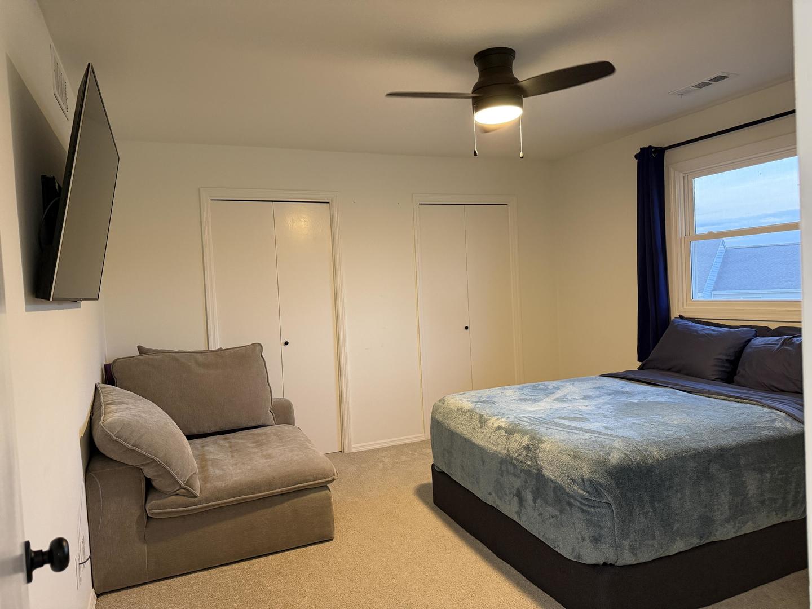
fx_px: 563
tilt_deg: -2.4
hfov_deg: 71.6
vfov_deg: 56.8
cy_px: 304
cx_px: 406
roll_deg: +2.6
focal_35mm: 24
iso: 400
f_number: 1.78
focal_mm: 6.76
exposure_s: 1/60
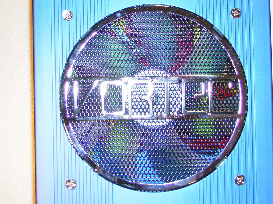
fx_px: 670
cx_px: 136
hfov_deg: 23.0
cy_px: 102
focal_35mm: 85
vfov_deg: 17.4
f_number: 4.1
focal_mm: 11.1
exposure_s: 1/60.1
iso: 50
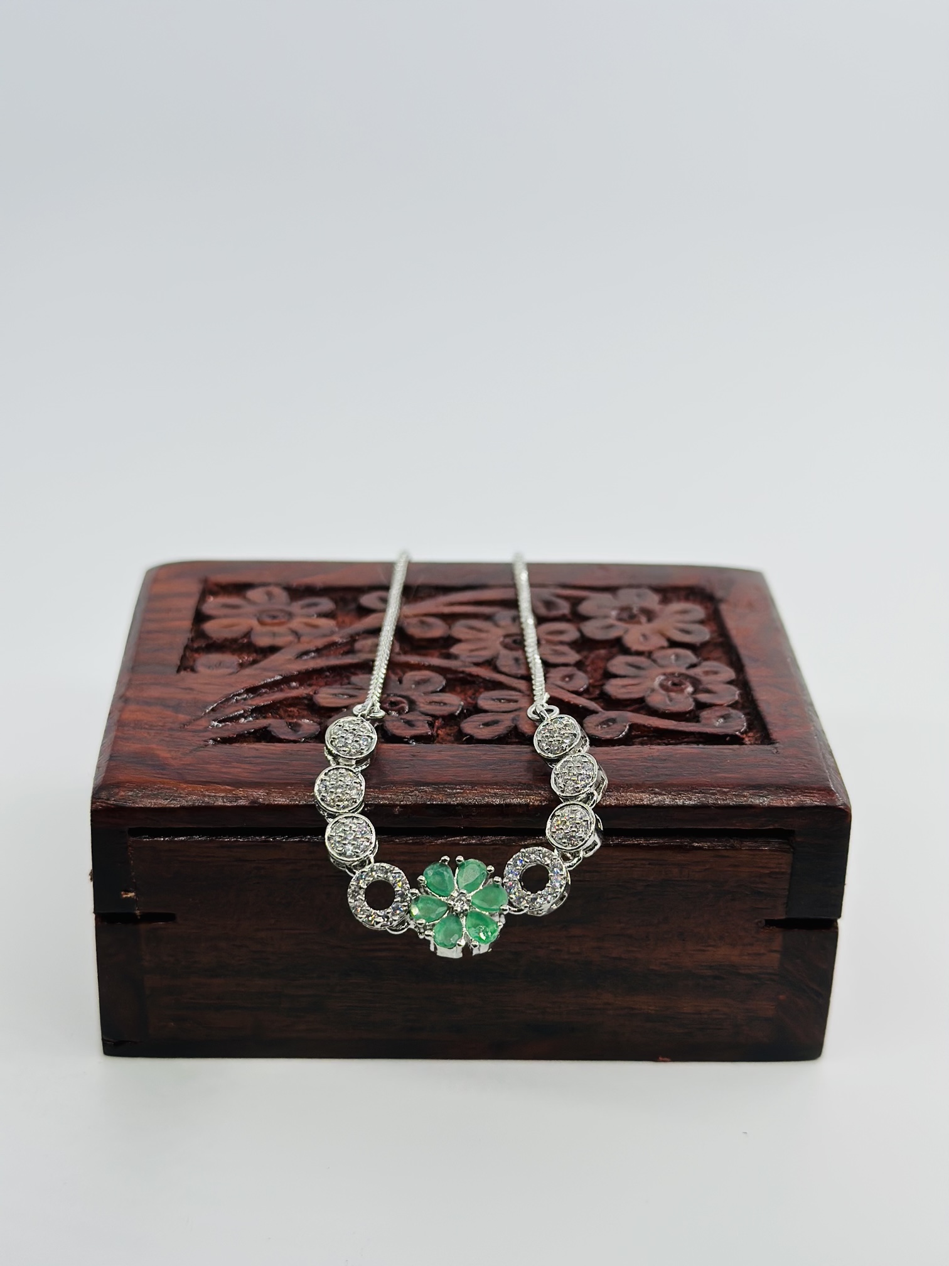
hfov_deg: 30.3
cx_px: 474
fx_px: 1755
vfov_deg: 39.7
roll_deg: -3.5
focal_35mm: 48
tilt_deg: -27.2
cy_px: 633
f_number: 1.78
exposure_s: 1/1667
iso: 80
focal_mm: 6.86
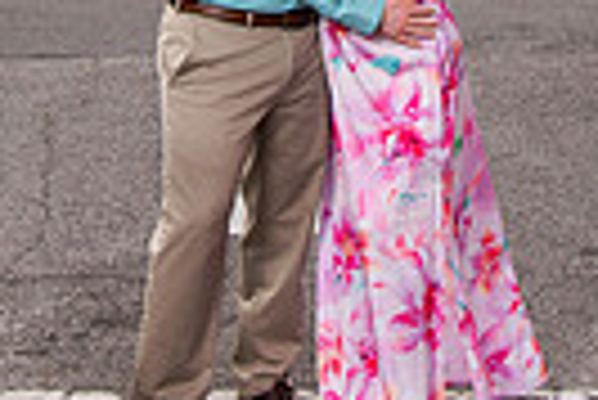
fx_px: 1630
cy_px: -427
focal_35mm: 98
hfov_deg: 20.8
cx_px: 342
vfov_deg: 12.2
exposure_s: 1/1250
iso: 200
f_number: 4
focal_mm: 29
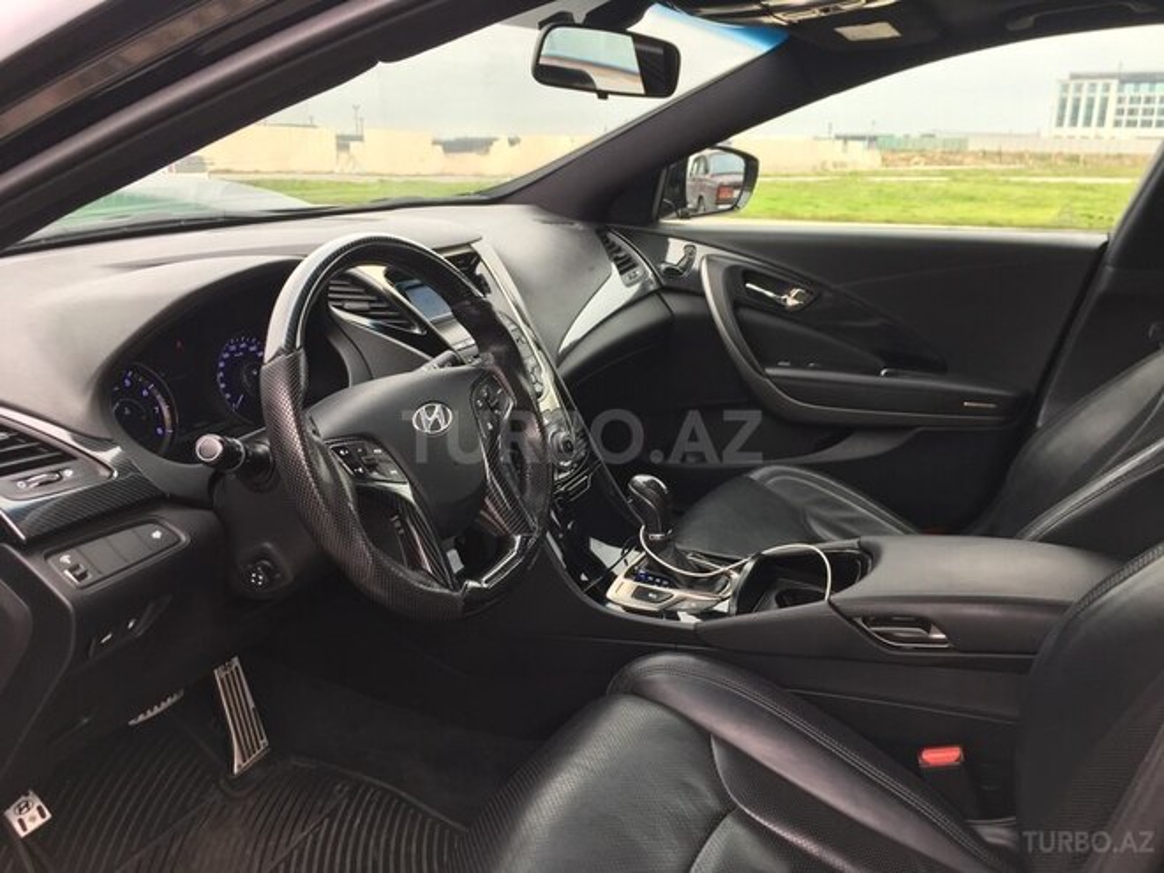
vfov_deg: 48.2
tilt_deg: -15.7
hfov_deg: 61.7
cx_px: 582
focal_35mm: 29
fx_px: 975
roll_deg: -1.1
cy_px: 436
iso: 32
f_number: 2.2
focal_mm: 4.15
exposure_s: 1/100
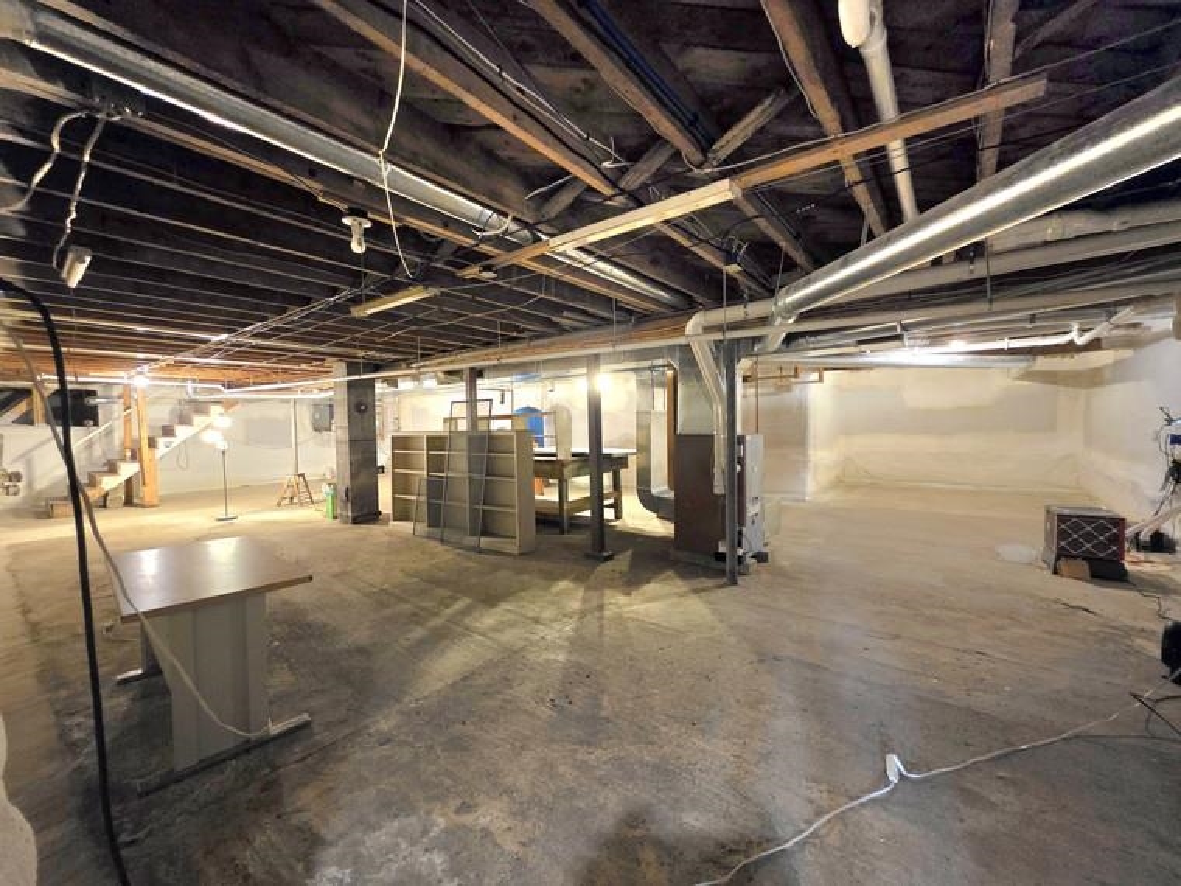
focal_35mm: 13
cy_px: 443
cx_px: 590
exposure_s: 1/24
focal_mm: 2.2
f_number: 1.9
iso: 1000
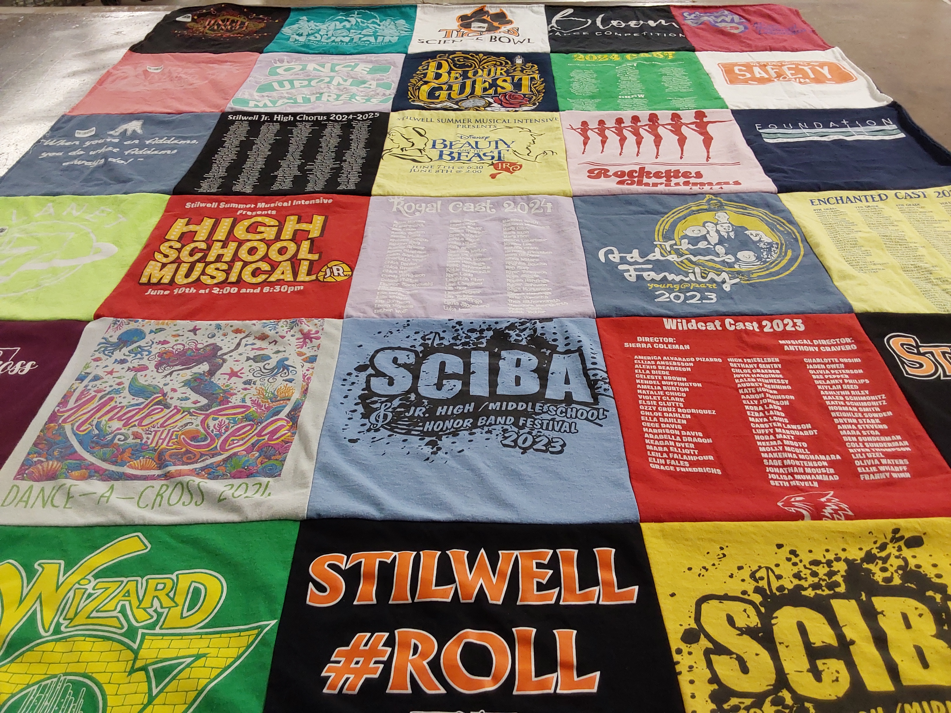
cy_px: 356
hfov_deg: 63.4
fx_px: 769
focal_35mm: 28
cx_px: 476
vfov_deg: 49.7
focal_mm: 2.91
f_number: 1.9
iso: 100
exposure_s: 1/60
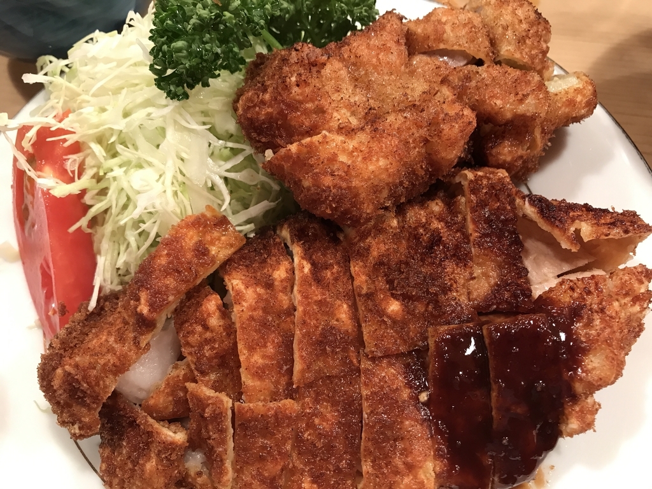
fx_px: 527
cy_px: 244
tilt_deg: -66.1
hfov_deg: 63.4
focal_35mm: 28
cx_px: 326
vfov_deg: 49.7
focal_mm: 3.99
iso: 50
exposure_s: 1/17
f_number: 1.8
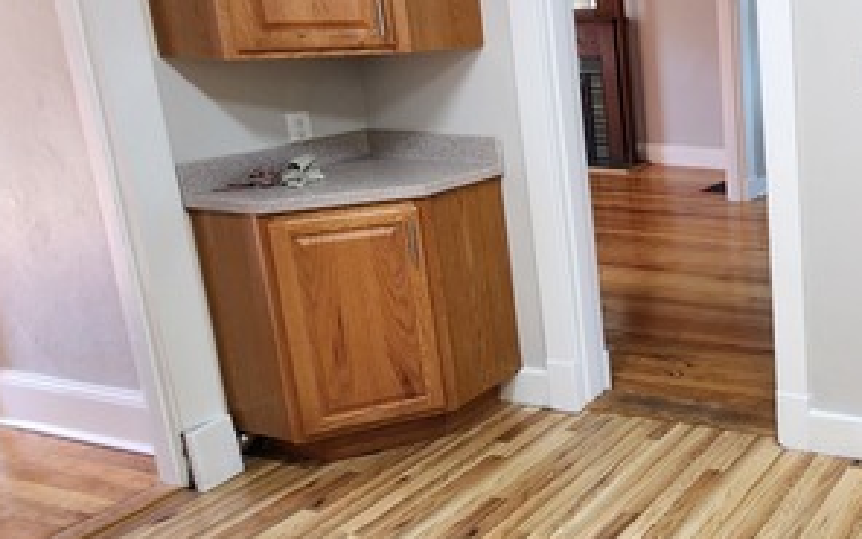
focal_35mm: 31
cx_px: 936
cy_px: 140
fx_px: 728
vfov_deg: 39.6
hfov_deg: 46.3
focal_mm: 2.2
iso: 160
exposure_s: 1/60
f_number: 2.2
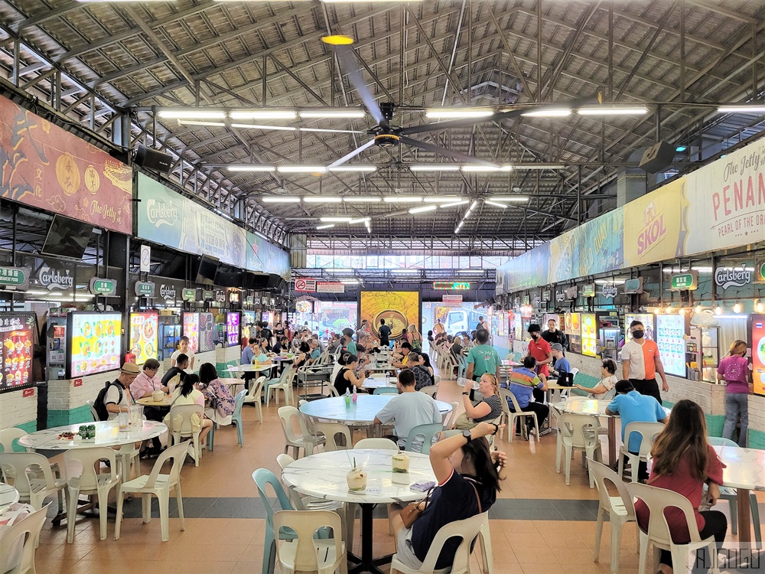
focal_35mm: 26
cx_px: 382
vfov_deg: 53.1
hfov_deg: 67.3
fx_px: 575
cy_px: 287
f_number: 1.8
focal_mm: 5.4
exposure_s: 1/100
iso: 250
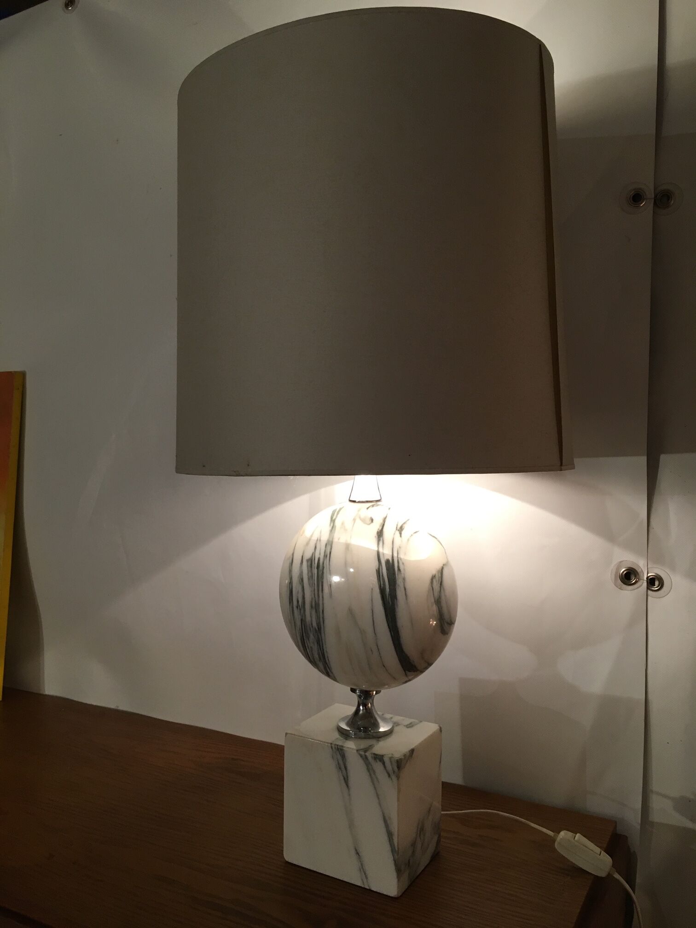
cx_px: 348
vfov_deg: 61.7
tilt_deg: -3.0
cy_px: 464
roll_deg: -0.7
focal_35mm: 29
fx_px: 777
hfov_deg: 48.2
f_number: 2.2
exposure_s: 1/33
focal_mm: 4.15
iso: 125
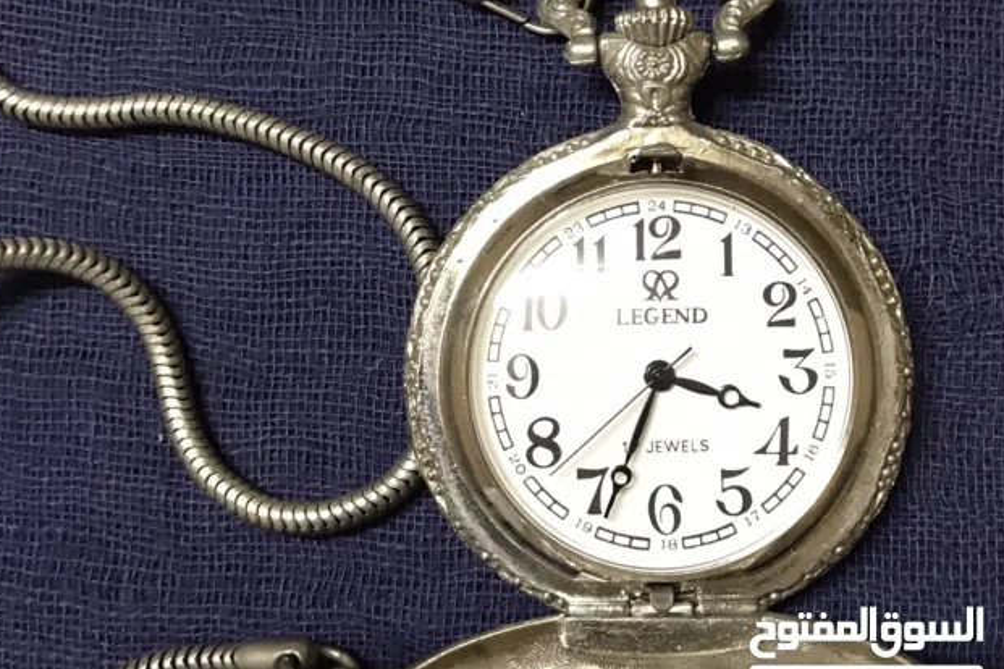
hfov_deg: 61.9
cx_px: 506
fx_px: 837
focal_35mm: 30
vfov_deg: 43.5
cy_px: 373
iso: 100
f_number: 1.8
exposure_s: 1/11
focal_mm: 3.99
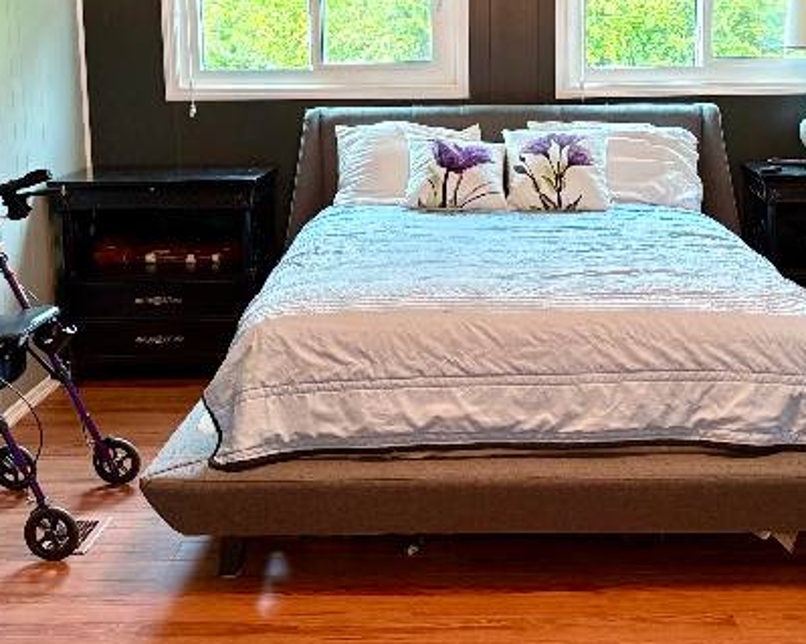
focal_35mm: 54
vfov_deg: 27.9
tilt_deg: -8.7
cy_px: 201
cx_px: 477
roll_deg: +0.9
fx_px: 1288
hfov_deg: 34.7
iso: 400
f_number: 1.6
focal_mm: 5.96
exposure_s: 1/60
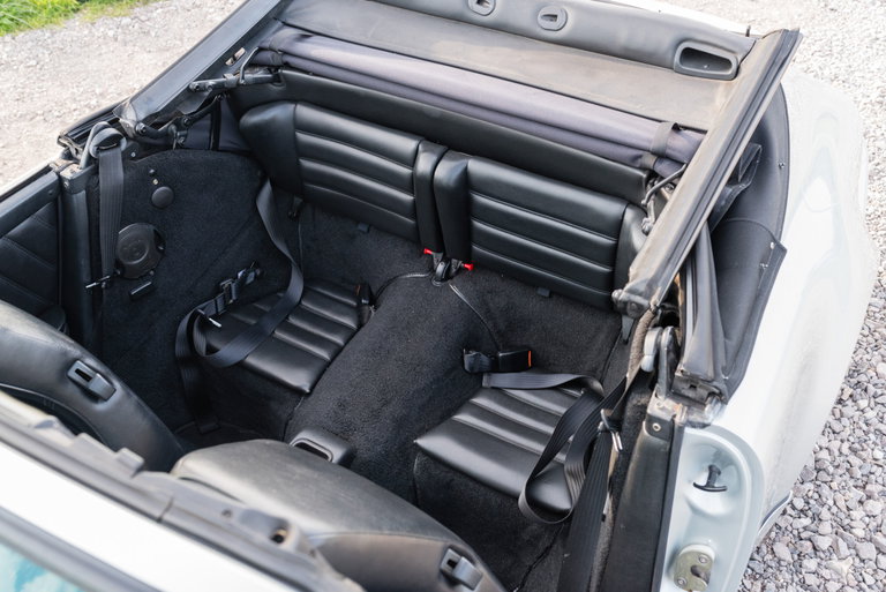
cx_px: 443
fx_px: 862
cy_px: 296
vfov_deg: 37.9
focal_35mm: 35
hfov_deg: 54.4
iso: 1000
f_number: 5.6
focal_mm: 35
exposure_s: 1/80
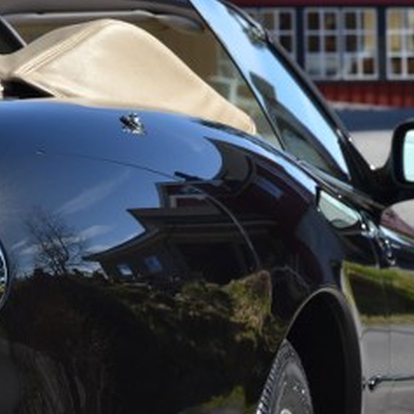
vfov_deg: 7.4
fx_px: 3199
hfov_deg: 7.4
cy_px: 383
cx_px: 159
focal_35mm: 236
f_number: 8
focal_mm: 55
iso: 100
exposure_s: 1/250
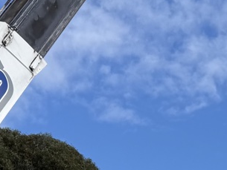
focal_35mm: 126
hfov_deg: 15.0
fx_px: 827
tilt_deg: +5.0
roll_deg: -0.5
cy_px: 438
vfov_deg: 10.0
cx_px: 283
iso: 80
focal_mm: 6.76
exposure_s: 1/3279
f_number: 1.78
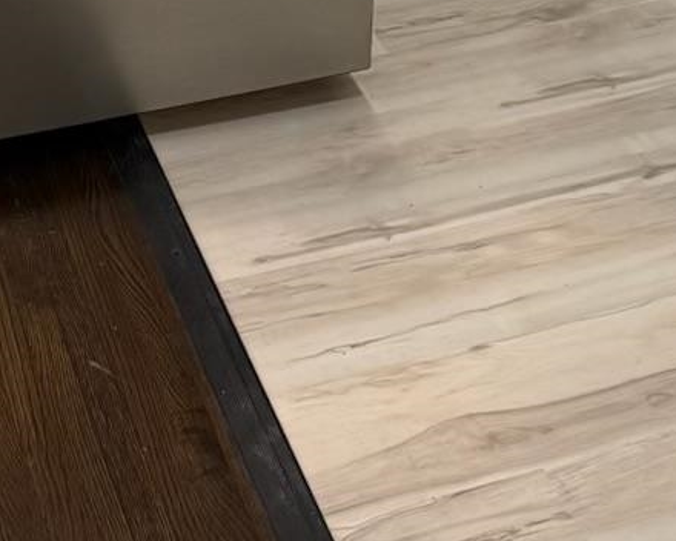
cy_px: -736
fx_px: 2181
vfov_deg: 11.7
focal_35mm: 109
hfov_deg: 17.2
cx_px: 673
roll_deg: -3.7
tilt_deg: -8.0
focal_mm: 6.76
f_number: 1.78
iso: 250
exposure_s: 1/60
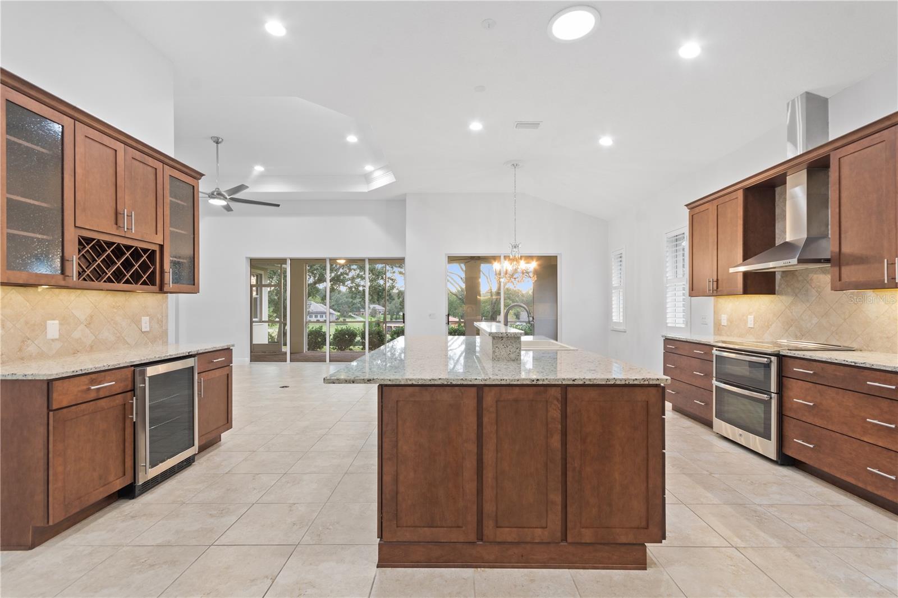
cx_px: 449
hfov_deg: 100.4
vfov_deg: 77.3
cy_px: 299
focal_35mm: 15
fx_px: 374
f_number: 7.1
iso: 320
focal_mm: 10
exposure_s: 1/2.5
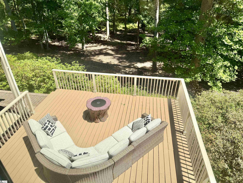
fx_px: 168
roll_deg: +0.5
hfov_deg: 71.6
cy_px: 92
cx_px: 122
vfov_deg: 56.8
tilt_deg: -31.5
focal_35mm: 24
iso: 80
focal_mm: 6.76
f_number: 1.78
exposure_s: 1/3584
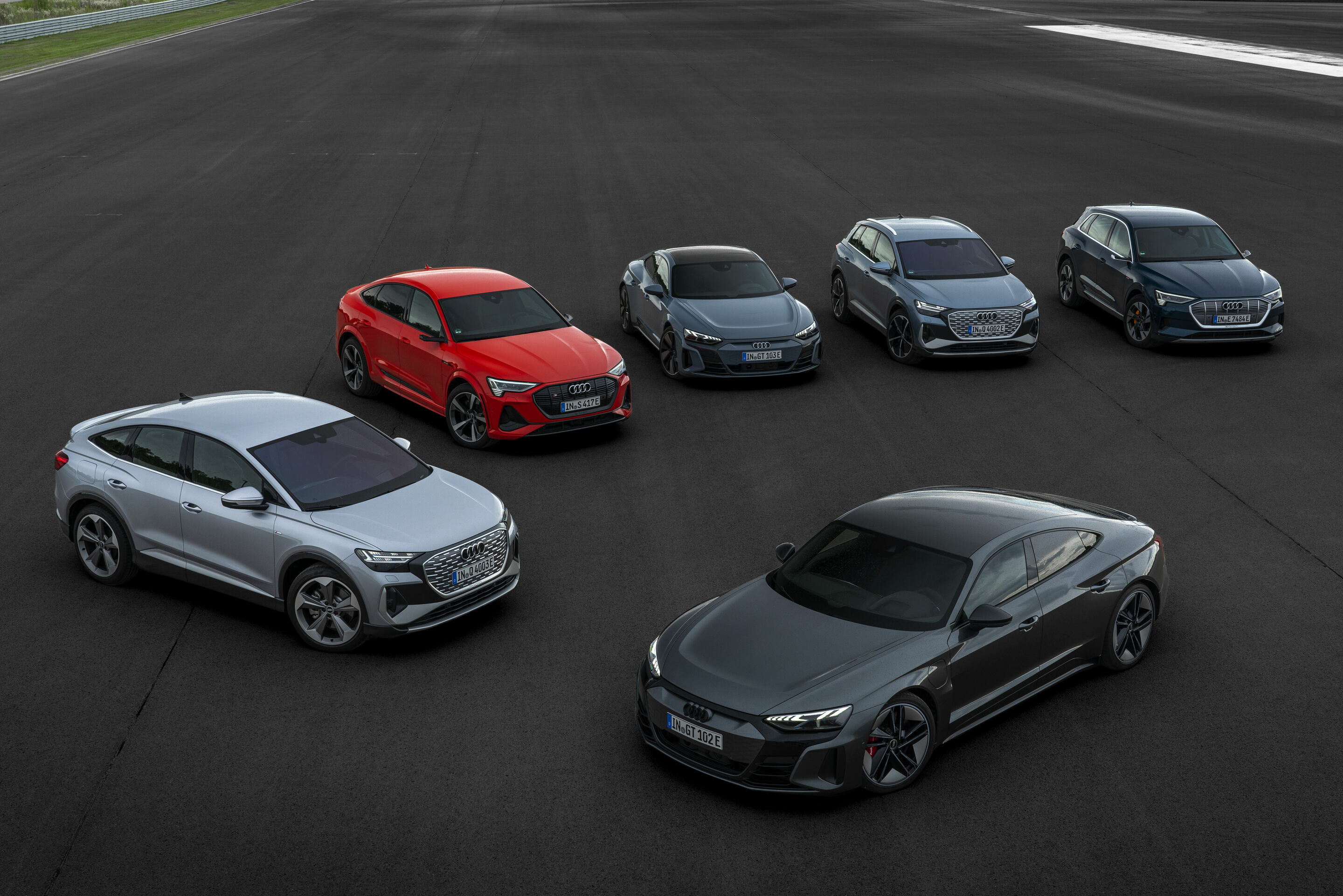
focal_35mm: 43
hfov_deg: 45.4
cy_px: 448
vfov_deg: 31.2
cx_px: 672
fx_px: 1604
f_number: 10
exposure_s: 1/40
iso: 250
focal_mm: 43
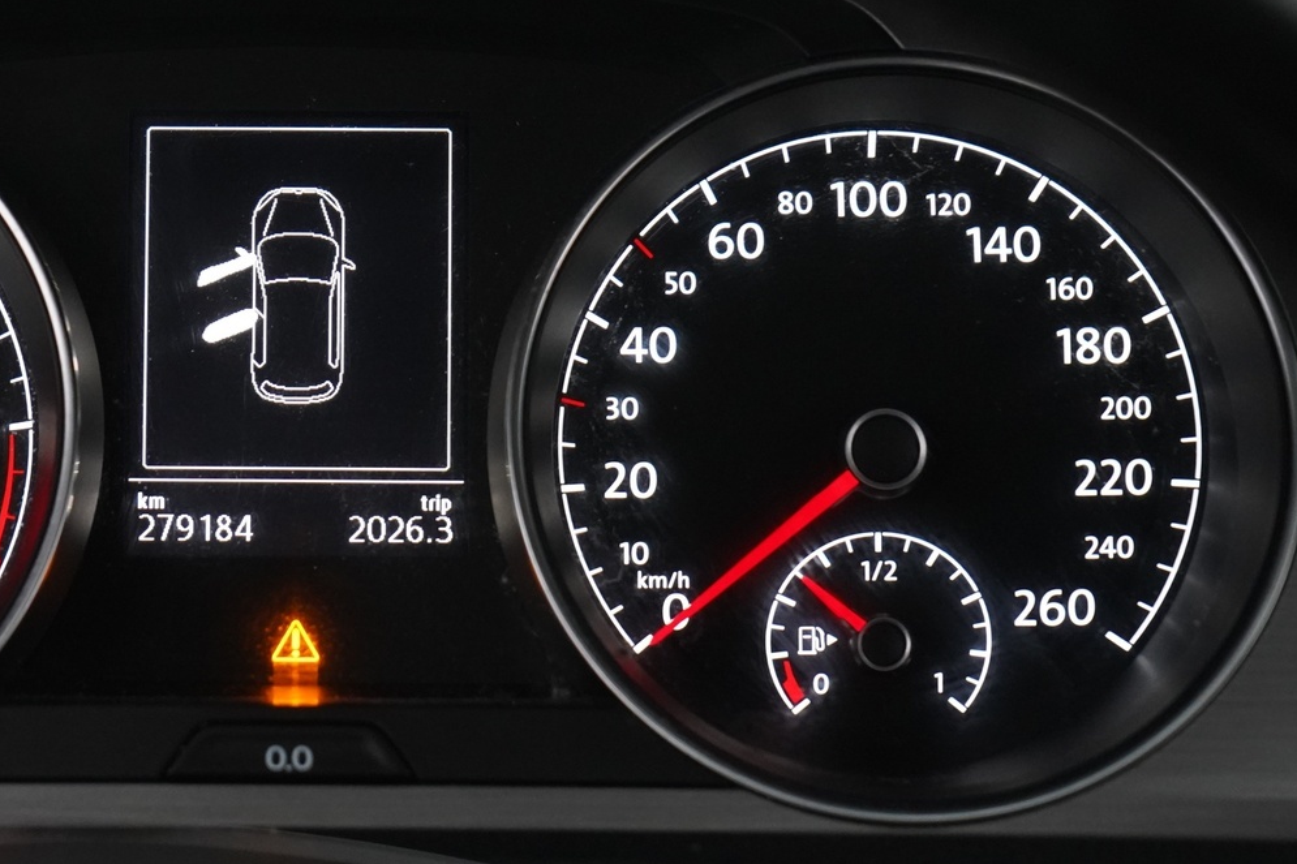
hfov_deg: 17.8
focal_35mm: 114
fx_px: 4106
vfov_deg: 12.0
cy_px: 414
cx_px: 284
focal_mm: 70
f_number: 5.6
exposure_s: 1/40
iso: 4000
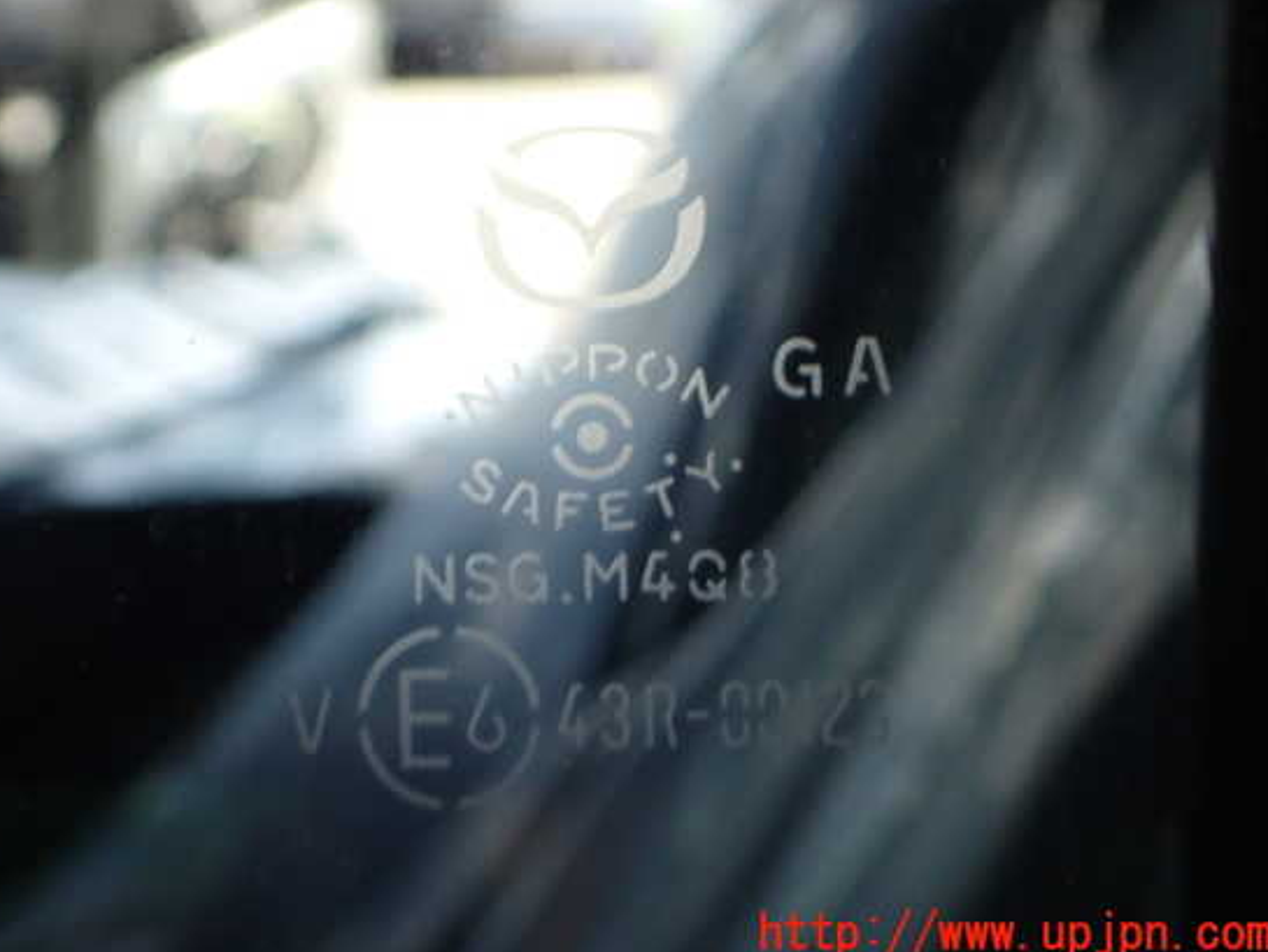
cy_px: 440
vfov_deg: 42.9
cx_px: 586
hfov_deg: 55.3
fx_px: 1209
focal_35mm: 33
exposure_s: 1/125
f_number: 2.3
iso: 200
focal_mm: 5.4
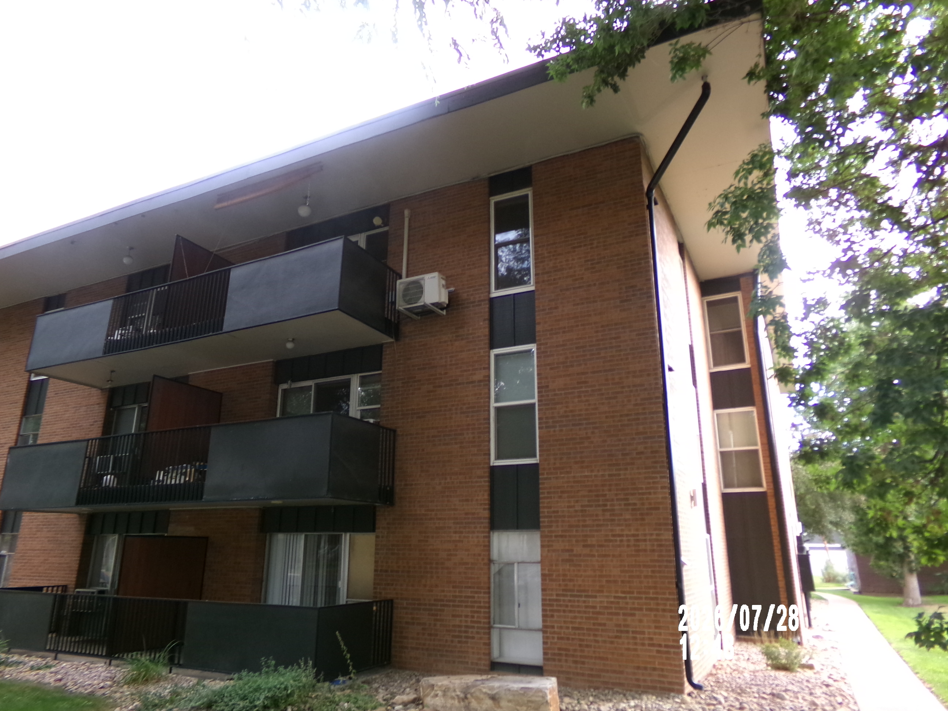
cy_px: 356
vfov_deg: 56.8
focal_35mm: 24
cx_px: 474
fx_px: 657
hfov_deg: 71.6
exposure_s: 1/28
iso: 200
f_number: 3.7
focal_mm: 4.3
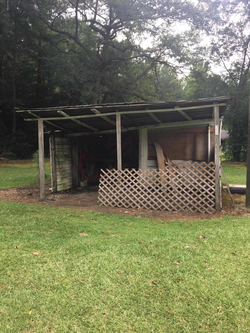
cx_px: 125
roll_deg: -0.5
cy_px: 166
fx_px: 279
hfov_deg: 48.2
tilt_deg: -3.8
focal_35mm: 29
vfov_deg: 61.7
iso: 32
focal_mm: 4.15
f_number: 2.2
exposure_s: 1/168
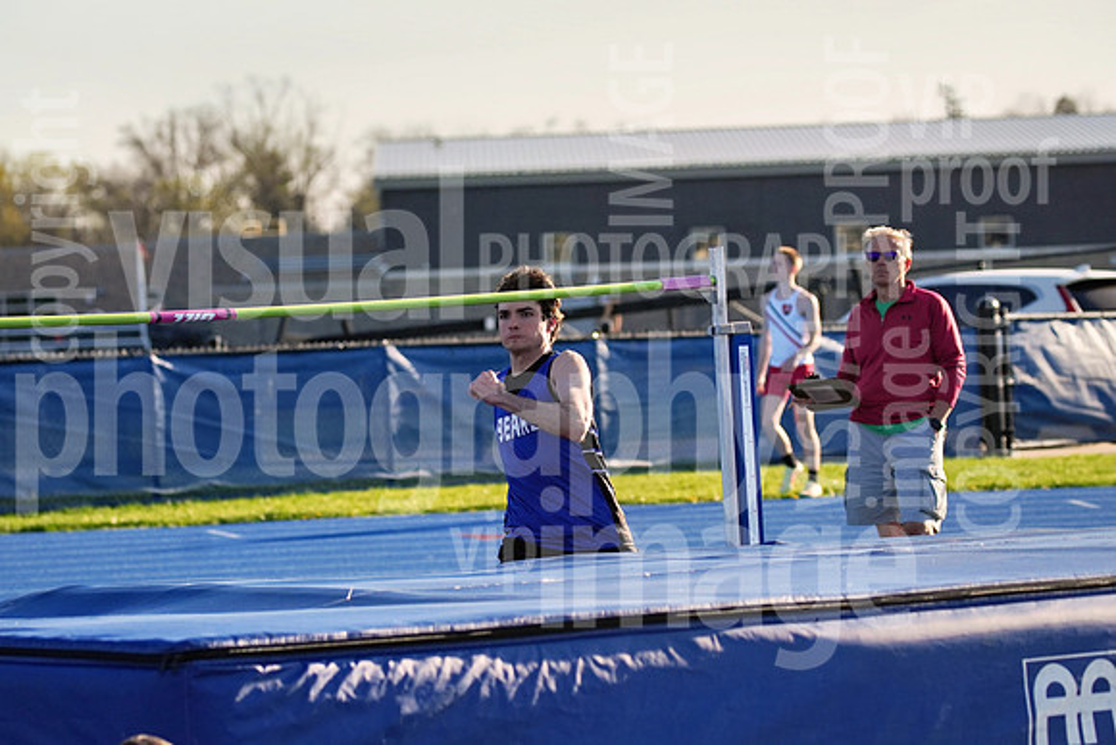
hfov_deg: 9.3
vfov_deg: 6.2
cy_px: 372
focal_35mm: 222
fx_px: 6883
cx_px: 558
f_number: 5
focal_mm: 148
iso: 800
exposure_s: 1/5000
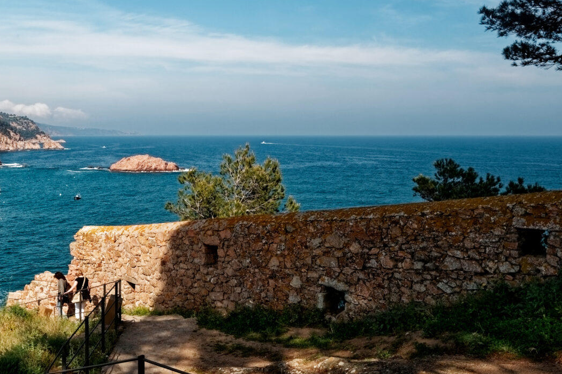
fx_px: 609
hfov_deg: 47.0
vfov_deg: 34.2
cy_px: 162
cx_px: 116
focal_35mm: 39
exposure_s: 1/160
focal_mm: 16
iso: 200
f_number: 9
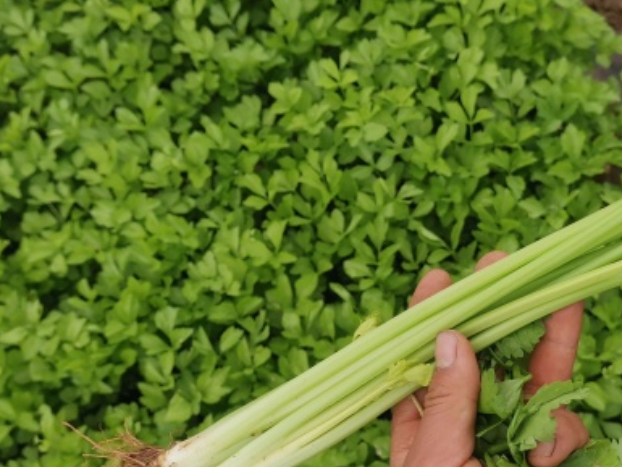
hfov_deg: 35.3
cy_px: 310
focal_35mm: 54
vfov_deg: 26.9
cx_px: 401
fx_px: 971
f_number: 1.8
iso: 50
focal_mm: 4.75
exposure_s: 1/1832
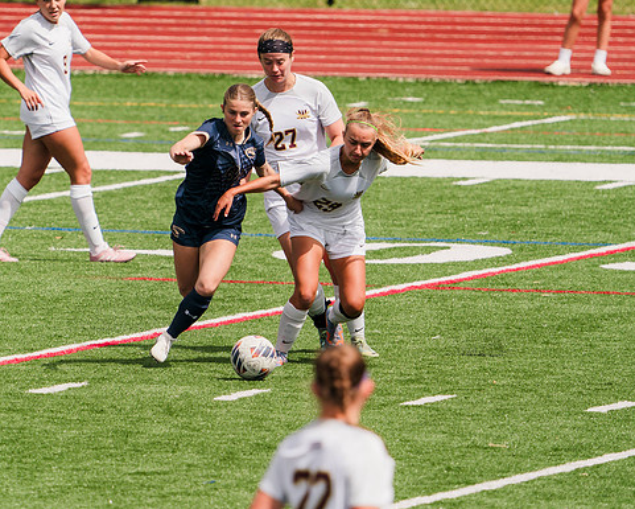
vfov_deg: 2.3
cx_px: 255
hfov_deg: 2.8
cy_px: 214
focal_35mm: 688
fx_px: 12933
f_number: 6.3
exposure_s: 1/1600
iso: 250
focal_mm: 470
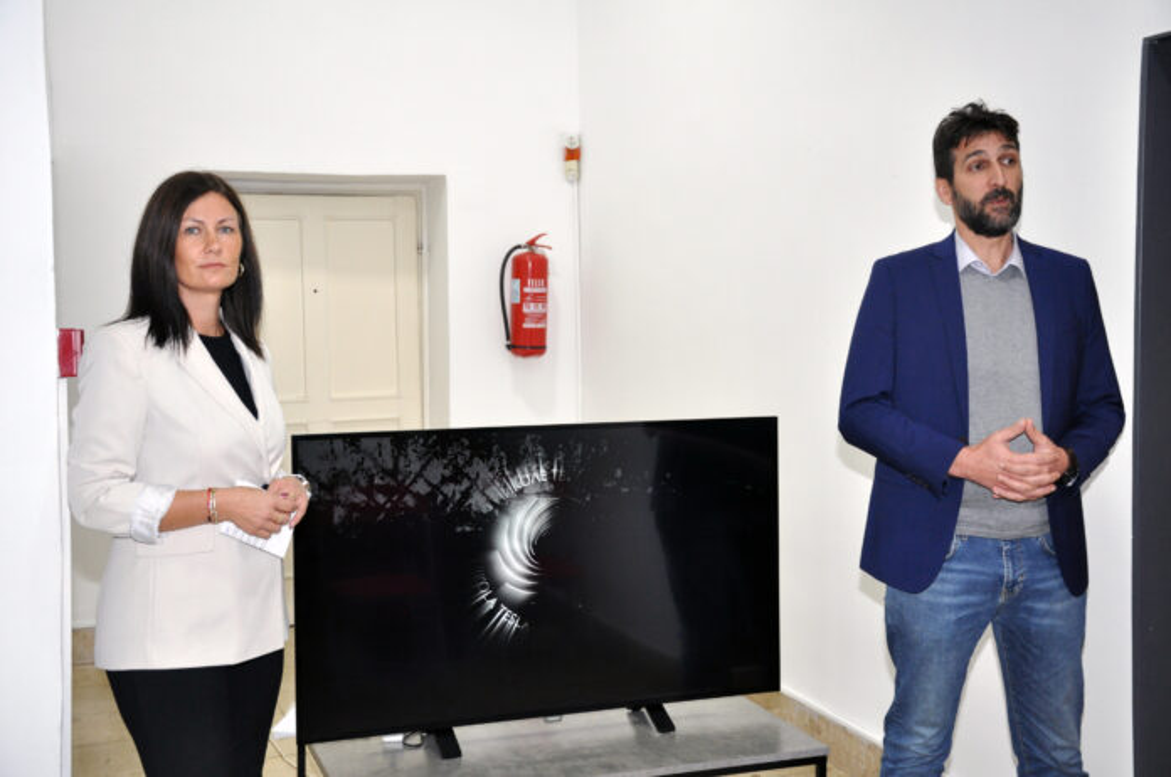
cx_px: 586
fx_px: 1559
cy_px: 388
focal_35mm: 48
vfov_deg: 28.0
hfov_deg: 41.2
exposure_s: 1/60
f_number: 4
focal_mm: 32
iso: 800
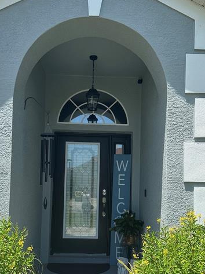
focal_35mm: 39
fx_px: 308
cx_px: 97
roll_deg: -1.4
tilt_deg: +3.6
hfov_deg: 36.8
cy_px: 173
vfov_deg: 47.4
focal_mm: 6.86
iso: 80
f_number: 1.78
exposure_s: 1/2967
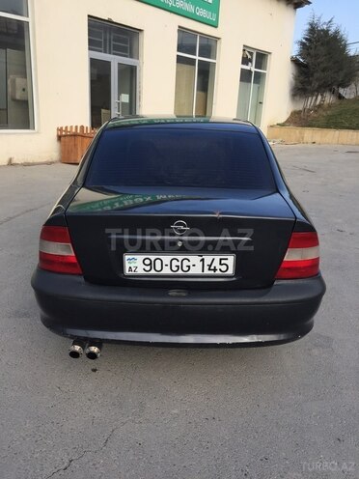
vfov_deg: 61.7
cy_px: 240
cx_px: 180
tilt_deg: -15.7
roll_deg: -2.4
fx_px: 401
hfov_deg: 48.2
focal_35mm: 29
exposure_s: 1/807
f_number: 2.2
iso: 32
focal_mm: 4.15
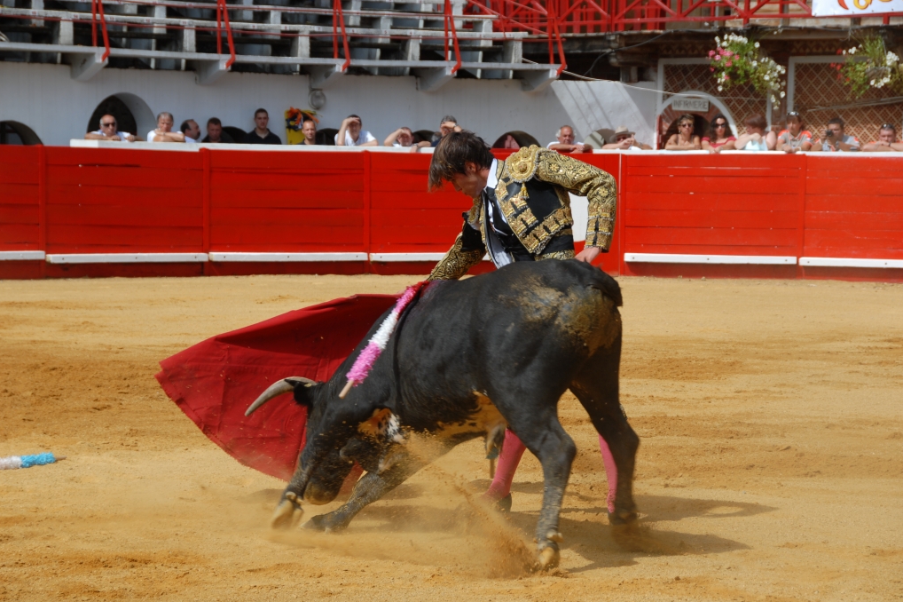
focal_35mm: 136
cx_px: 450
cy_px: 301
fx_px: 3410
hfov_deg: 15.1
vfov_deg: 10.1
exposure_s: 1/250
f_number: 8
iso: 100
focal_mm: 90
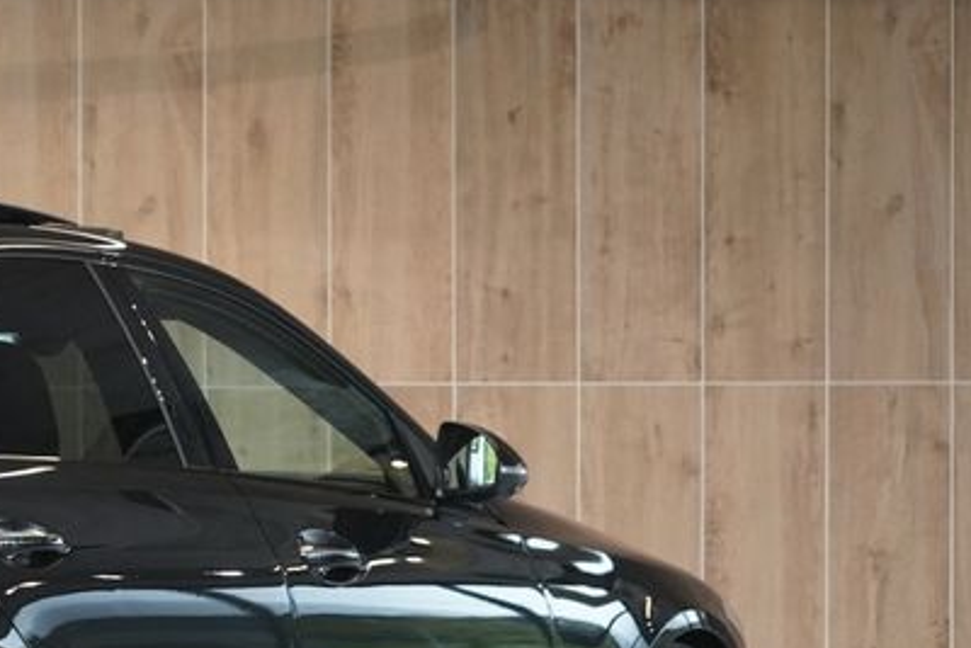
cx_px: -250
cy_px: 574
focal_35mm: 164
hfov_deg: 12.2
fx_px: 4425
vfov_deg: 8.4
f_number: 5.6
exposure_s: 1/160
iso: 8000
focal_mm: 64
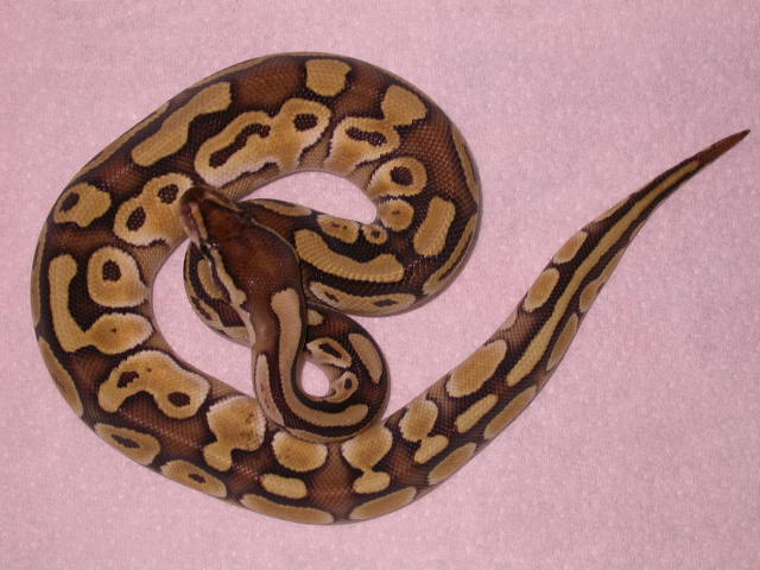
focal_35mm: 90
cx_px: 380
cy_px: 285
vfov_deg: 16.4
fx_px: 1976
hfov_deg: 21.8
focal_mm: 18.7
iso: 100
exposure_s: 1/60.3
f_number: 3.7
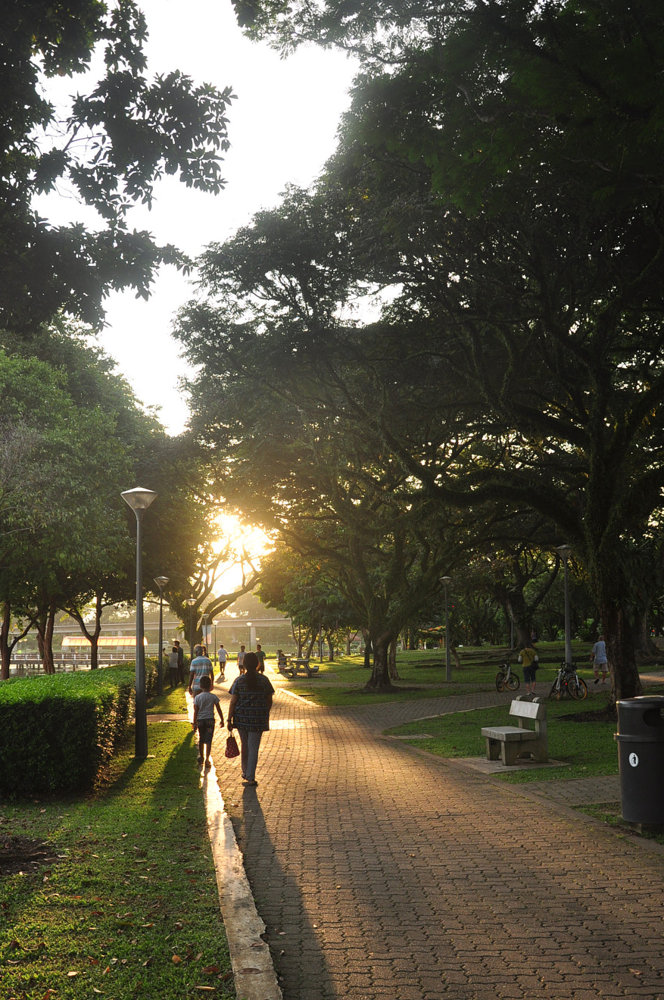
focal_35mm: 40
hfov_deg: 33.3
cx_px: 316
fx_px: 1109
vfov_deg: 48.3
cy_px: 581
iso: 200
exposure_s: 1/160
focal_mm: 22
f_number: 6.3
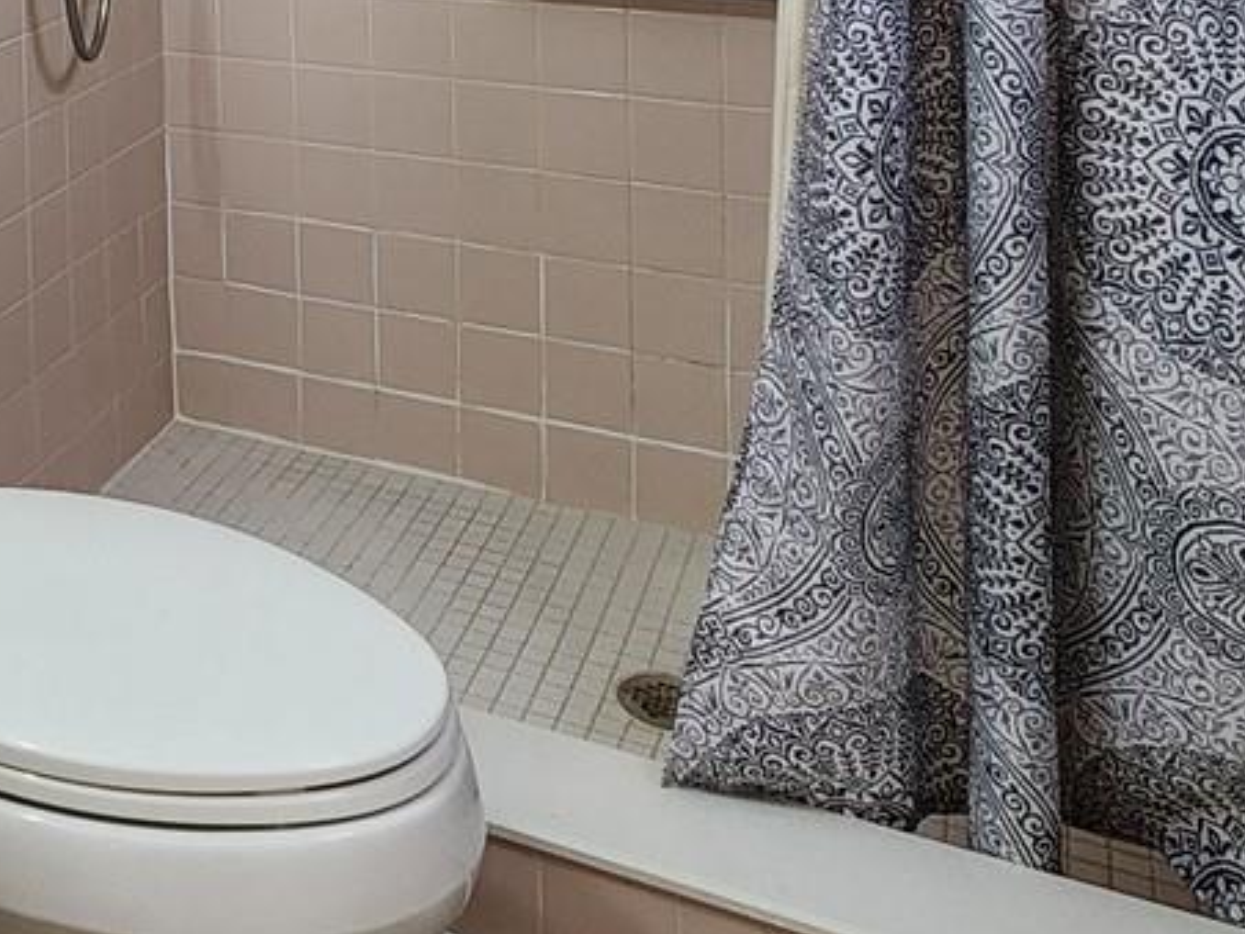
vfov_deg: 26.7
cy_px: -273
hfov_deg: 35.8
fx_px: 1654
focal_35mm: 46
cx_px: -88
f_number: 2.2
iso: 320
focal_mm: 2.2
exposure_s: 1/60
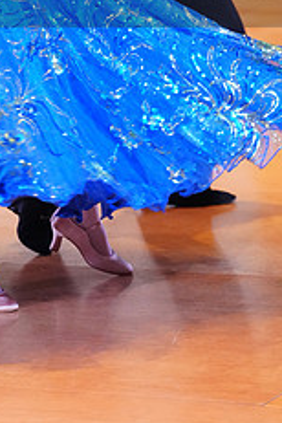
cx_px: 80
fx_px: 2949
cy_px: -33
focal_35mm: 251
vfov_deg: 8.1
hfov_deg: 5.5
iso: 5000
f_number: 2.8
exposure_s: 1/400
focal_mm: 100
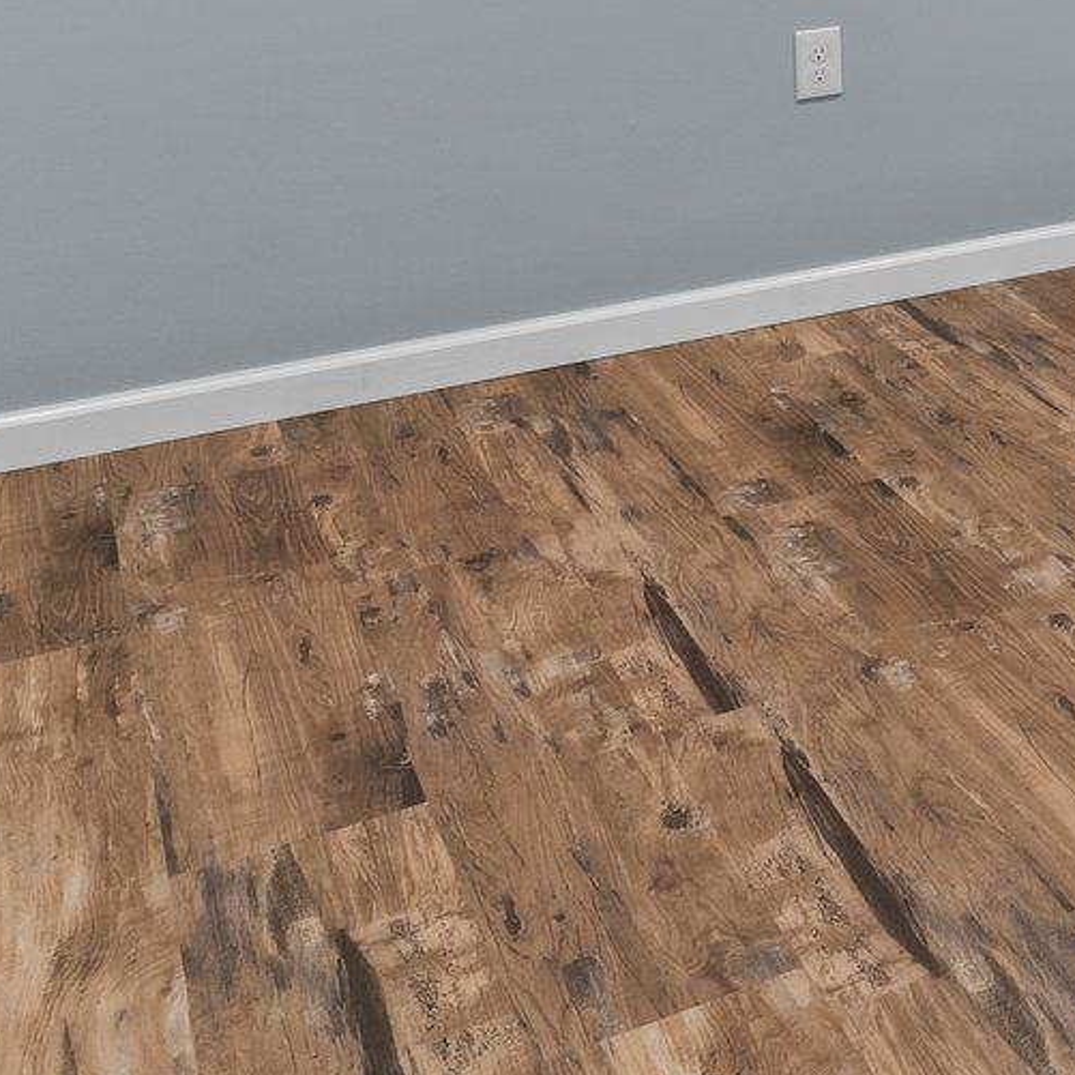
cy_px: -252
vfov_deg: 25.7
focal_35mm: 59
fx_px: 2073
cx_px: 1652
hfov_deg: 23.0
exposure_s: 1/8
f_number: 8
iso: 400
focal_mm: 17
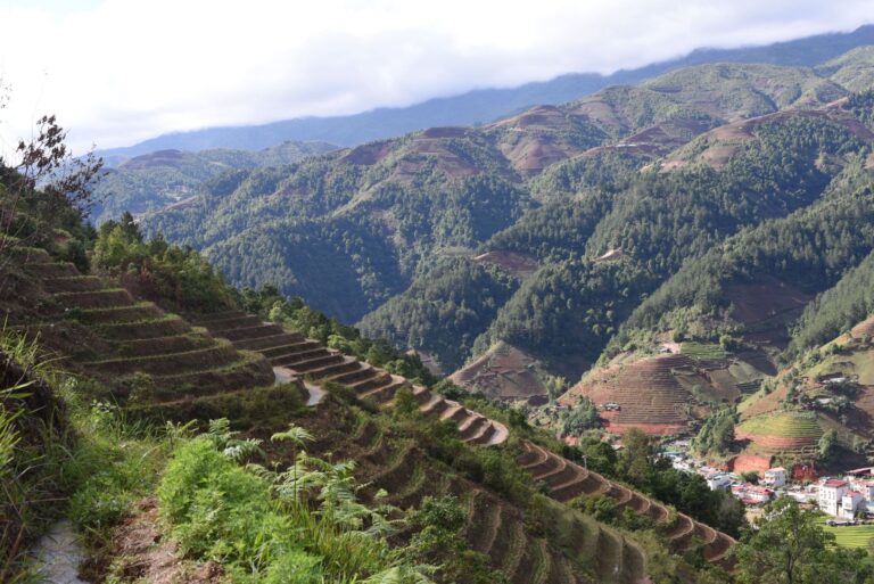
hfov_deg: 39.6
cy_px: 292
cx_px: 437
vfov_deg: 27.0
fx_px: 1215
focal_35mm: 50
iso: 400
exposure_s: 1/400
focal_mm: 50
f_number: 8
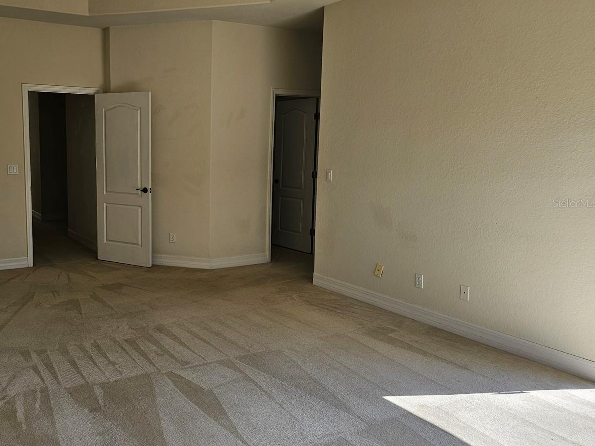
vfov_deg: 45.4
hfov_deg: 57.1
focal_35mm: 31
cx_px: 199
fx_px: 533
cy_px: 203
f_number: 1.7
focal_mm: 6.3
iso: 20
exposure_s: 1/180
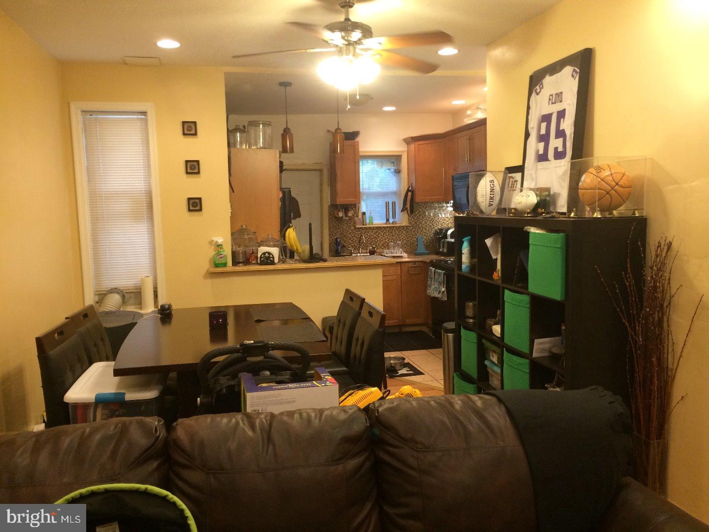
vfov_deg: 48.2
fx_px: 594
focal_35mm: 29
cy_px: 266
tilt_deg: -11.4
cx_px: 354
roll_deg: -0.4
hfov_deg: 61.7
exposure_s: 1/30
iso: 160
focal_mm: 4.15
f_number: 2.2
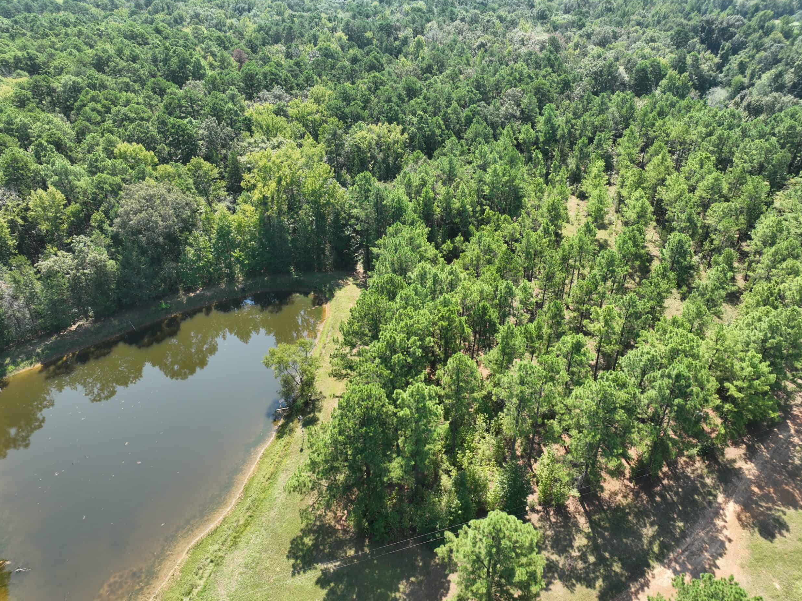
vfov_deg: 54.9
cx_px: 412
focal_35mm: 25
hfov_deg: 69.4
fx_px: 579
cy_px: 303
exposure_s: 1/500
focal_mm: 12.29
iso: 100
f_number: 2.8
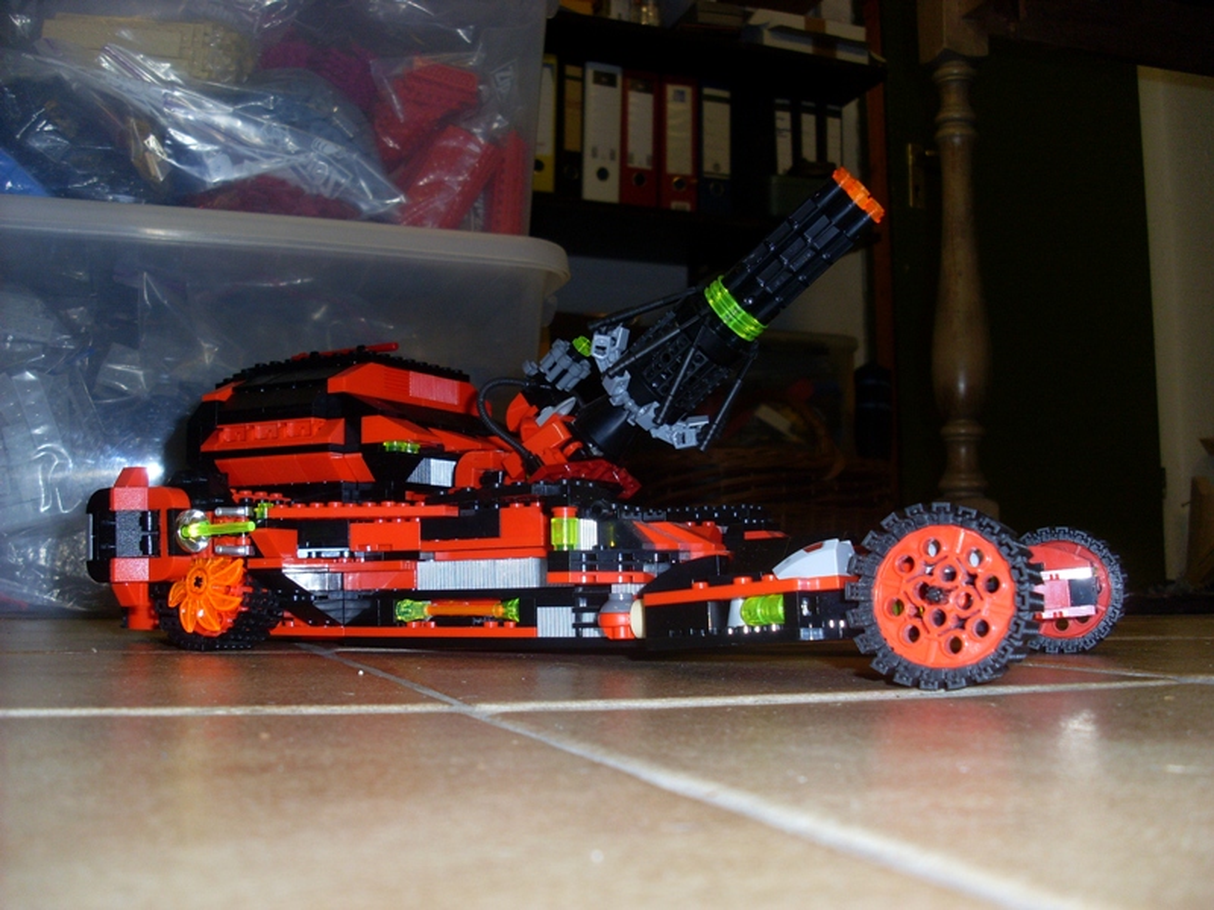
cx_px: 607
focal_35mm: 38
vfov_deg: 37.7
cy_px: 455
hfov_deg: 49.0
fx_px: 1333
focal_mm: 6.3
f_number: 3
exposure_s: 1/45
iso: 80
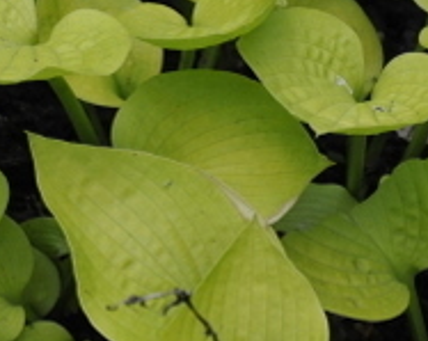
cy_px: 80
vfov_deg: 3.7
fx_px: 5337
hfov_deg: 4.6
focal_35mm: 422
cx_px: -66
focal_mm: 70
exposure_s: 1/125
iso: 800
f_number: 5.3
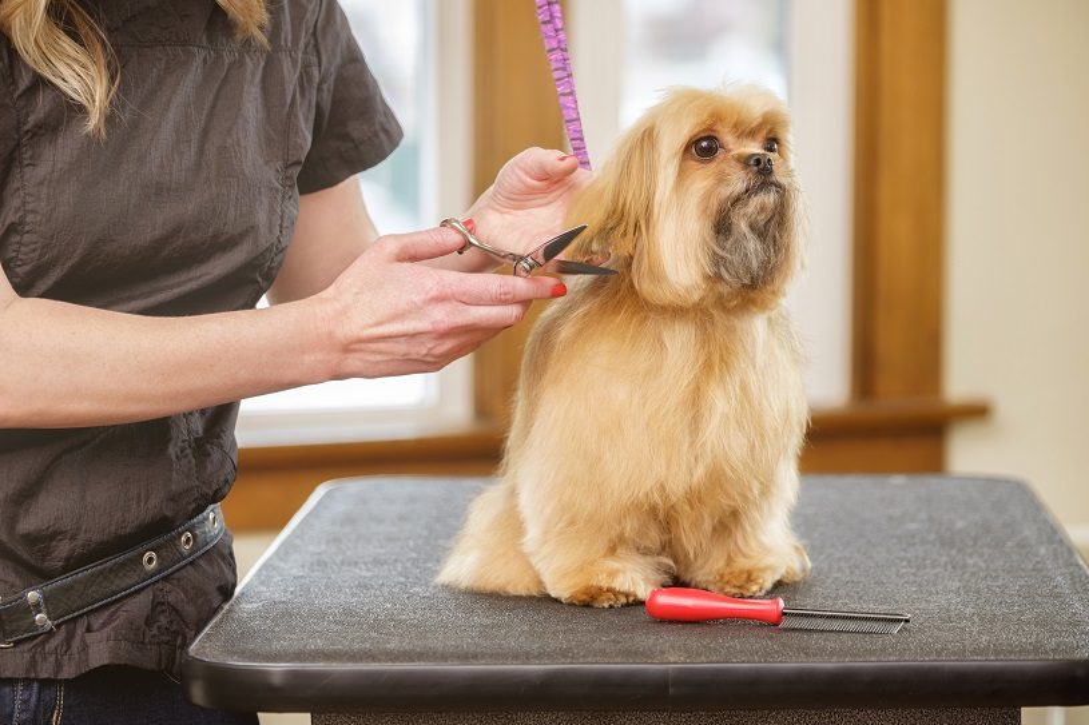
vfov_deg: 10.9
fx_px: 3810
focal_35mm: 126
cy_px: 362
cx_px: 544
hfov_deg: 16.3
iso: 200
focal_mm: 83.8
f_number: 2.8
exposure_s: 1/60
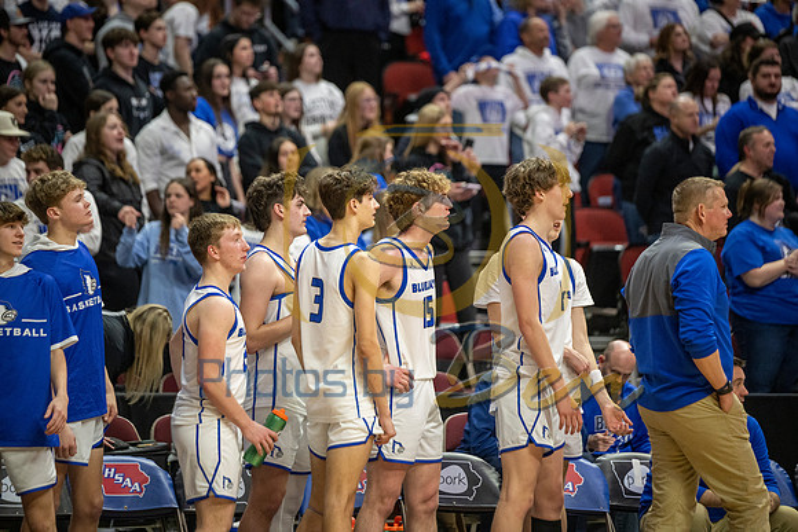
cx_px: 399
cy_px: 266
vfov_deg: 6.9
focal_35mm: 200
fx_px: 4434
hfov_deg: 10.3
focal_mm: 200
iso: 2500
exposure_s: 1/800
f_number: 2.8
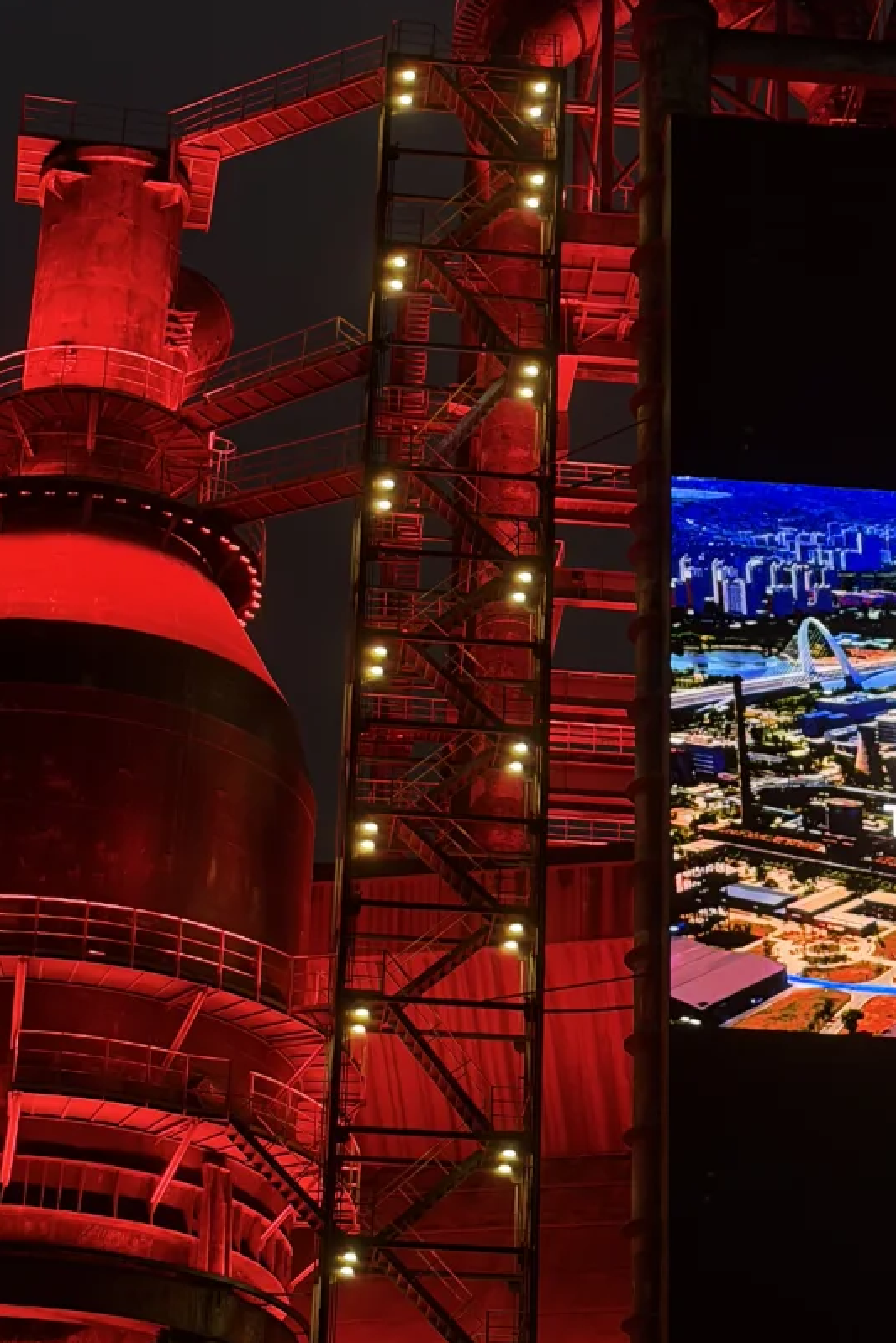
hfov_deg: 15.2
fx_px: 3358
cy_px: 652
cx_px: 556
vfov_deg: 22.6
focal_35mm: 90
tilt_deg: +27.8
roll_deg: -1.6
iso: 320
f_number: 1.78
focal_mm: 6.76
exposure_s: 1/40
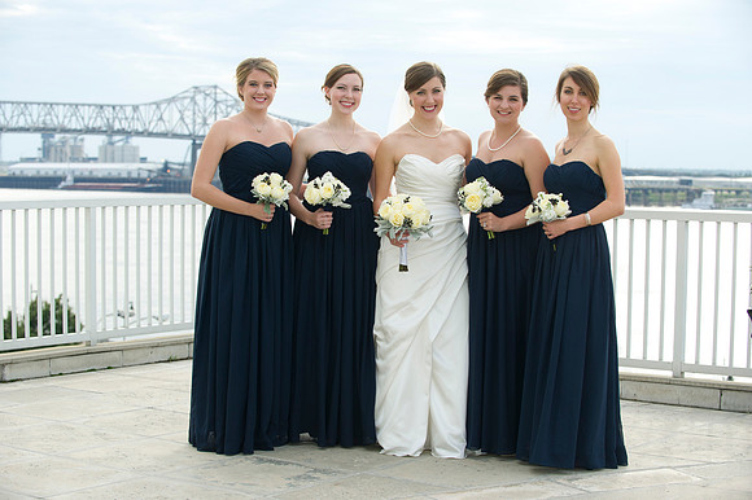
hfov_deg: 27.0
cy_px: 250
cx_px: 376
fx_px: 1566
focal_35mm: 75
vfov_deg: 18.2
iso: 200
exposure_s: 1/320
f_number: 4
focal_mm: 75
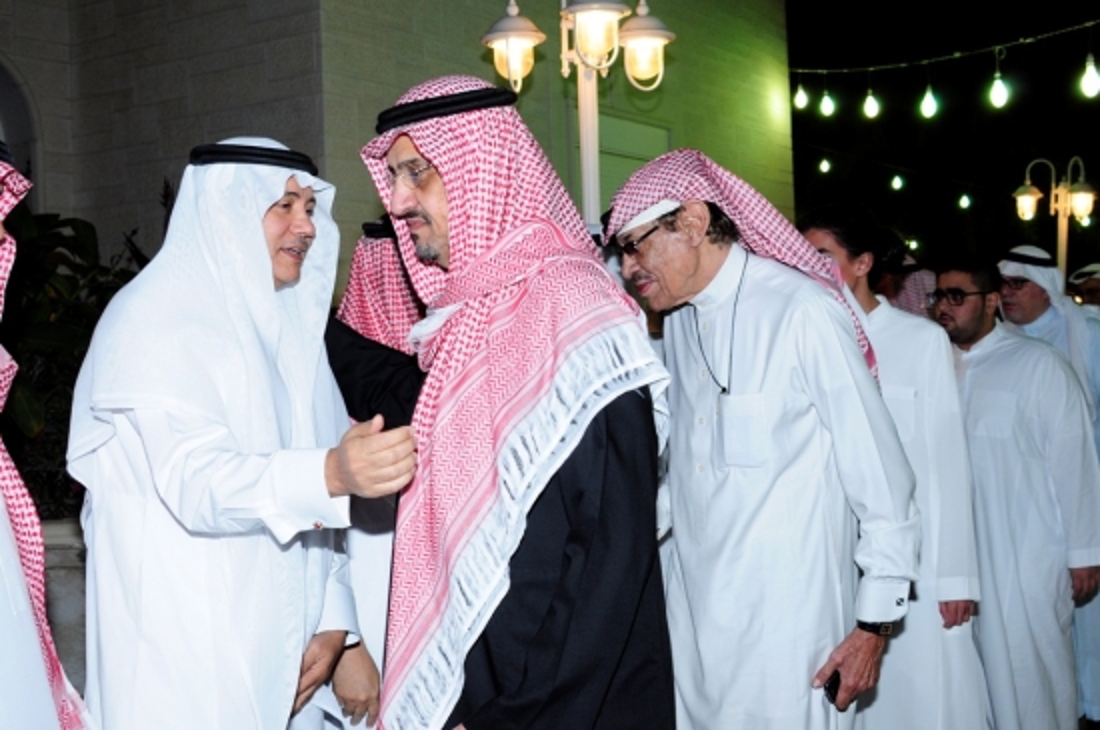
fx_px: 1465
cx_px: 550
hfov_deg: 41.2
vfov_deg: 28.0
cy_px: 365
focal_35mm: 48
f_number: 5.6
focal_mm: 32
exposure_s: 1/60
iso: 500
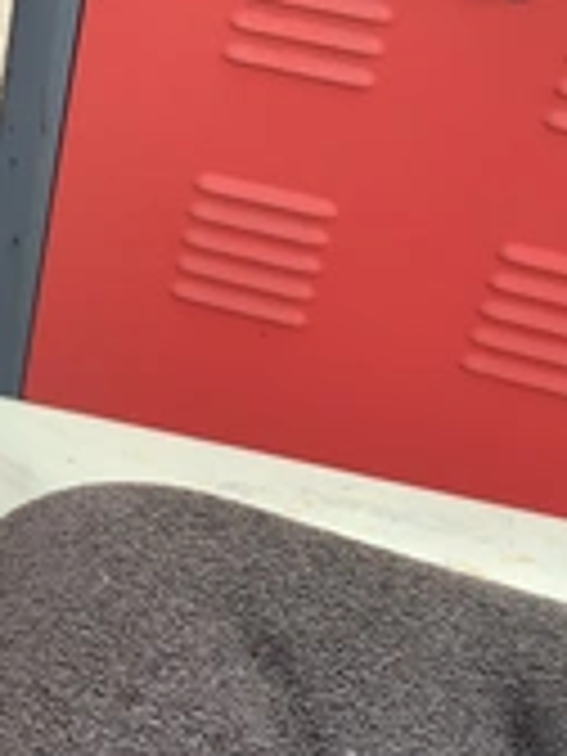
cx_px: -148
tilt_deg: -38.1
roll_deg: -2.3
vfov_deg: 26.3
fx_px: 1616
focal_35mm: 74
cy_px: 382
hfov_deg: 18.6
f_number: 2.4
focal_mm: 3.3
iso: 64
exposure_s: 1/120
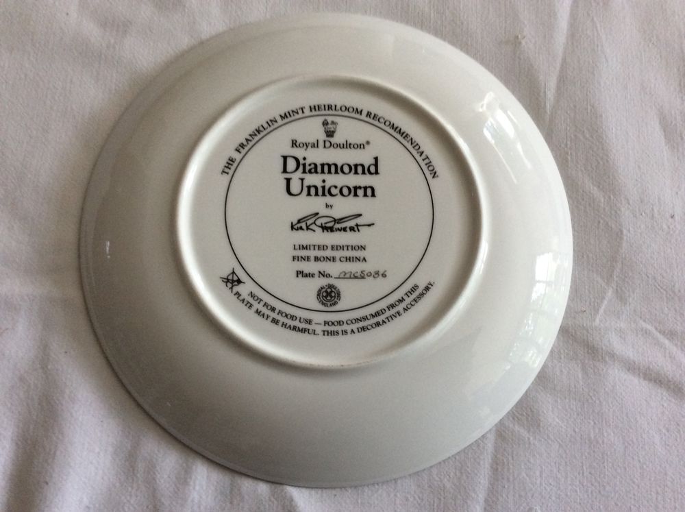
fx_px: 632
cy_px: 256
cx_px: 342
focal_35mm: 32
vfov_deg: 44.1
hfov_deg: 56.9
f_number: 2.4
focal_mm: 3.3
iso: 100
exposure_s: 1/25
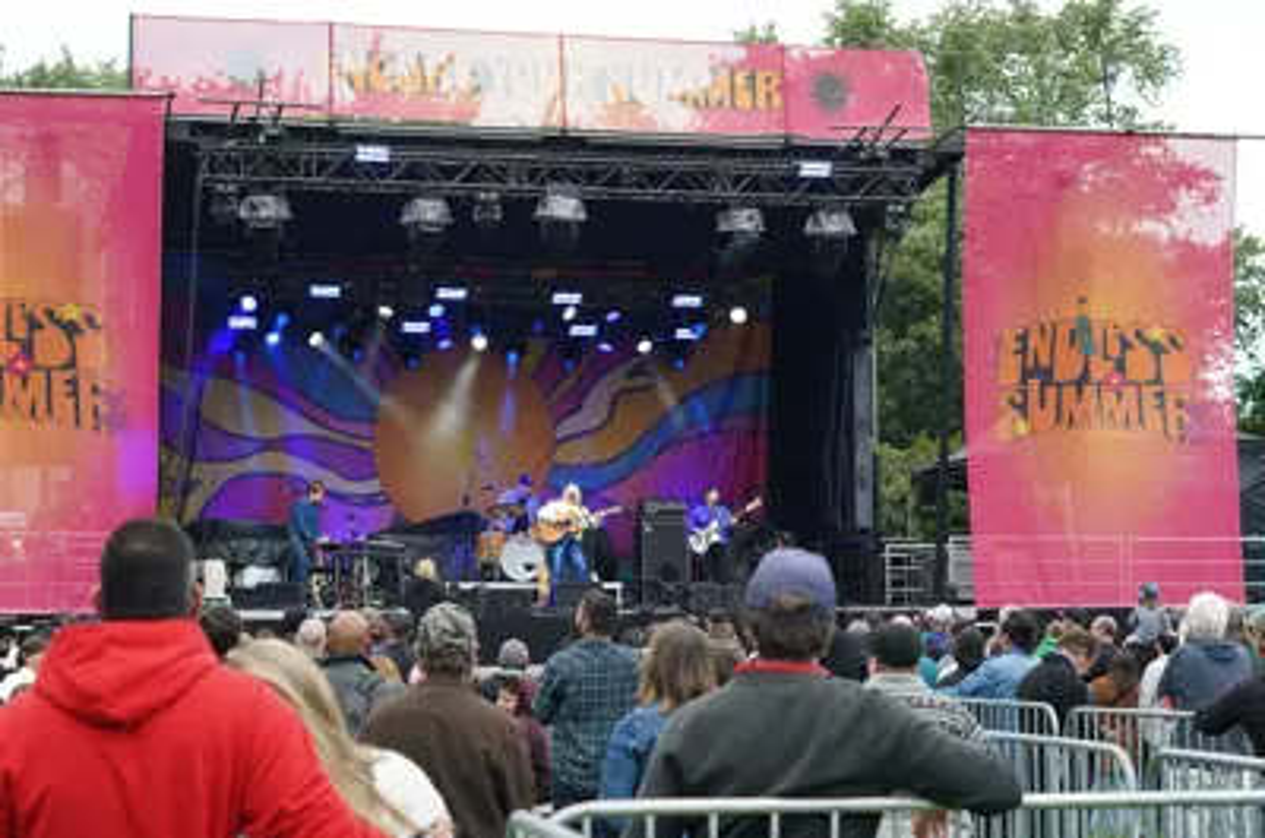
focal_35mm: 75
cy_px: 419
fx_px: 2630
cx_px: 632
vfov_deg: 18.1
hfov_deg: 27.0
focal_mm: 50
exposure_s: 1/80
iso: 320
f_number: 4
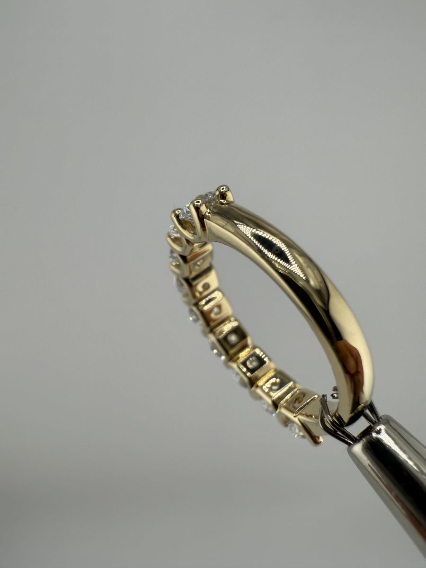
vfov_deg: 71.6
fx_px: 394
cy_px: 284
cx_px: 213
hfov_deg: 56.8
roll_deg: -0.1
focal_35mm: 24
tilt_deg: -18.8
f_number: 2.2
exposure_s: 1/894
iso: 20
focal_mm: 2.22
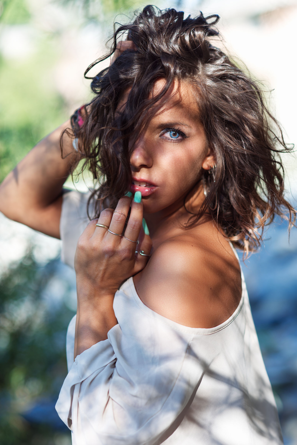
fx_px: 1051
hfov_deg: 16.1
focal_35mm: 85
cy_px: 222
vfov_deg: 23.9
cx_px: 148
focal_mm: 85
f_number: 2.8
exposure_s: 1/320
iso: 100
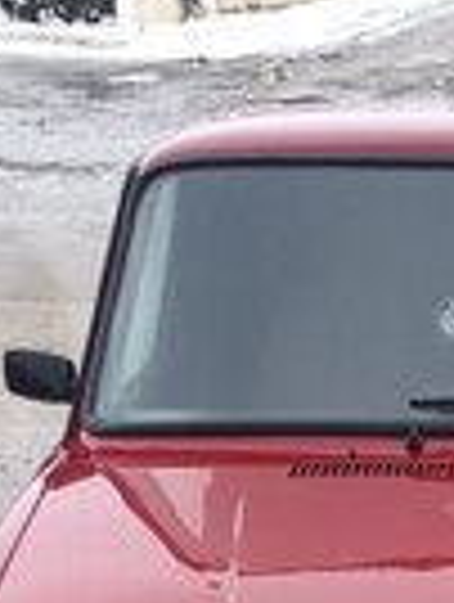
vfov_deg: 16.5
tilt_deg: -26.8
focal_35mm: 107
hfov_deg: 13.6
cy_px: 945
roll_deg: +2.4
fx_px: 1865
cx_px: 512
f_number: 2.2
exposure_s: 1/760
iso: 32
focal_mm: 4.15
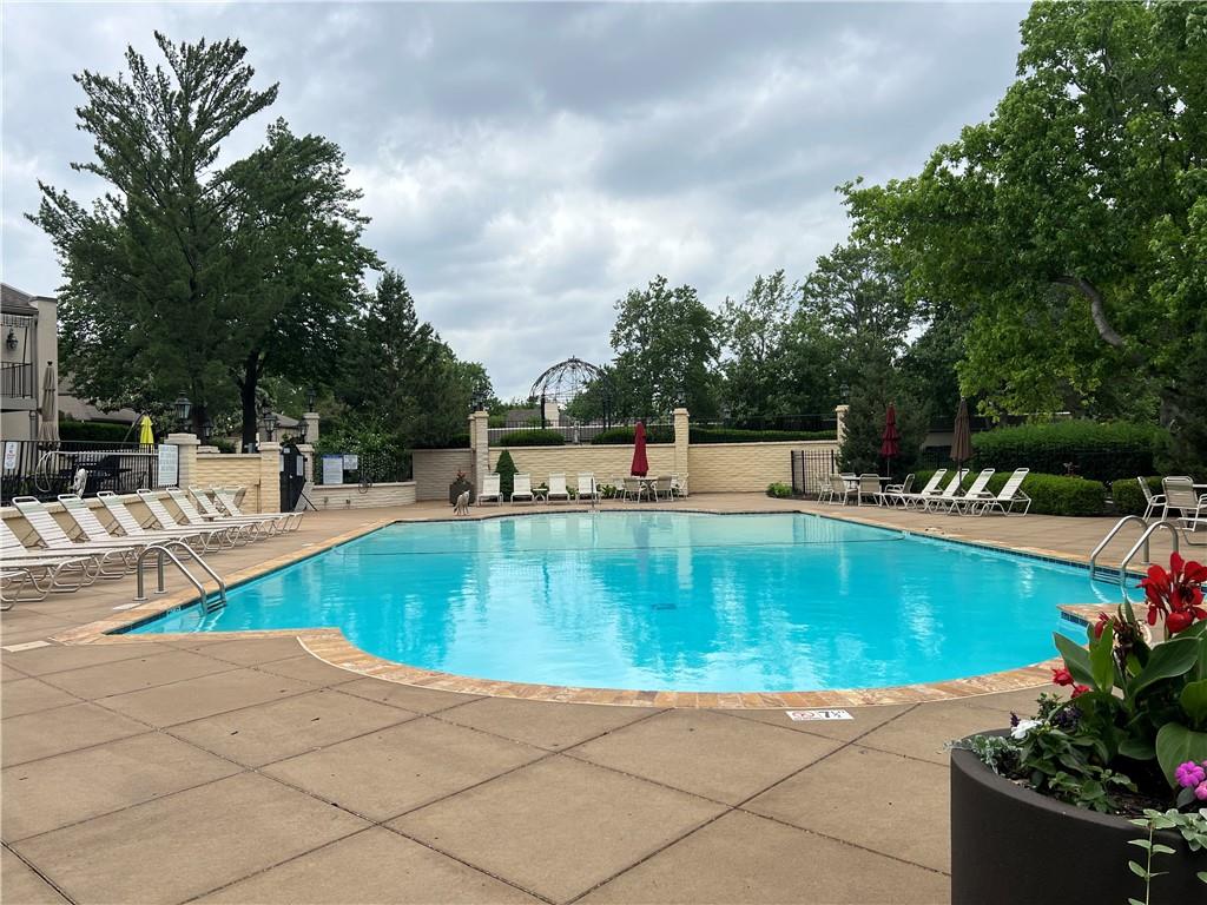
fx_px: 907
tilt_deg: +0.8
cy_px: 452
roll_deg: +1.9
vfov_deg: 53.1
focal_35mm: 26
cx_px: 604
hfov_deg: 67.3
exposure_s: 1/3968
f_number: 1.5
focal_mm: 5.7
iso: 50
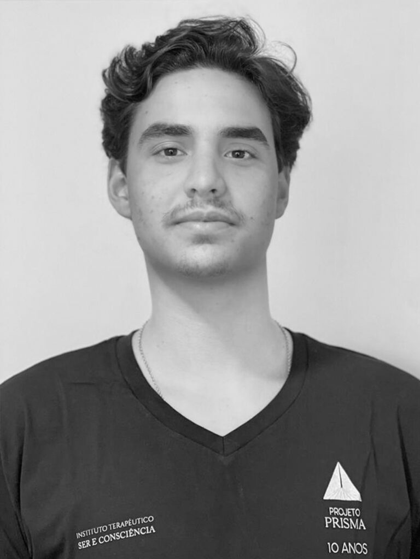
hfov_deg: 28.0
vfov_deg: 36.8
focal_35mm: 52
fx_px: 841
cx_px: 210
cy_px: 280
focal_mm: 6
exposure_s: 1/60
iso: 50
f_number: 2.4
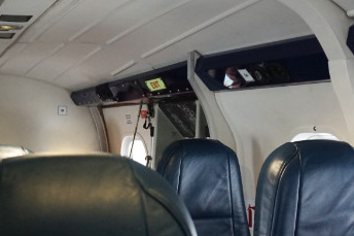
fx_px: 719
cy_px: 119
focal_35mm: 73
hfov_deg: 27.7
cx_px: 168
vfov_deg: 18.6
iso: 1600
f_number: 4
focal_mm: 21
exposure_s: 1/60
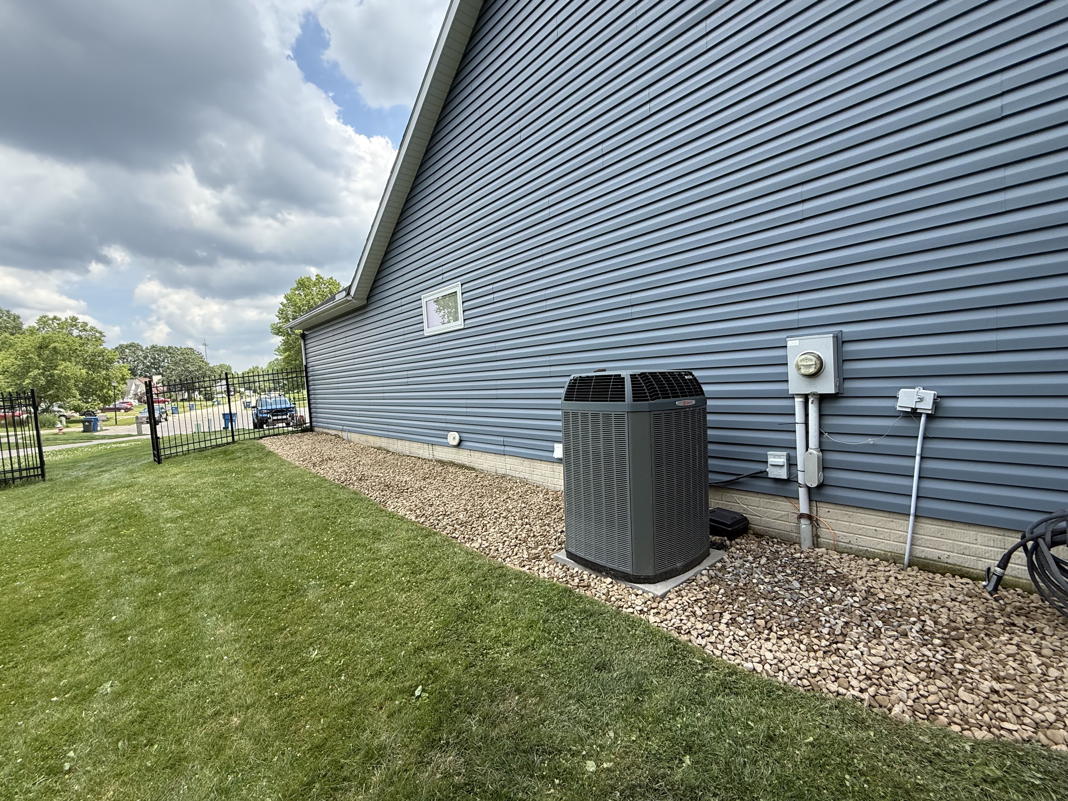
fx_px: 463
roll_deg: +3.6
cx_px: 519
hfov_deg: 98.1
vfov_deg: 81.7
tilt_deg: -1.5
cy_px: 396
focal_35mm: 15
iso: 64
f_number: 2.2
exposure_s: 1/644
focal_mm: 2.22
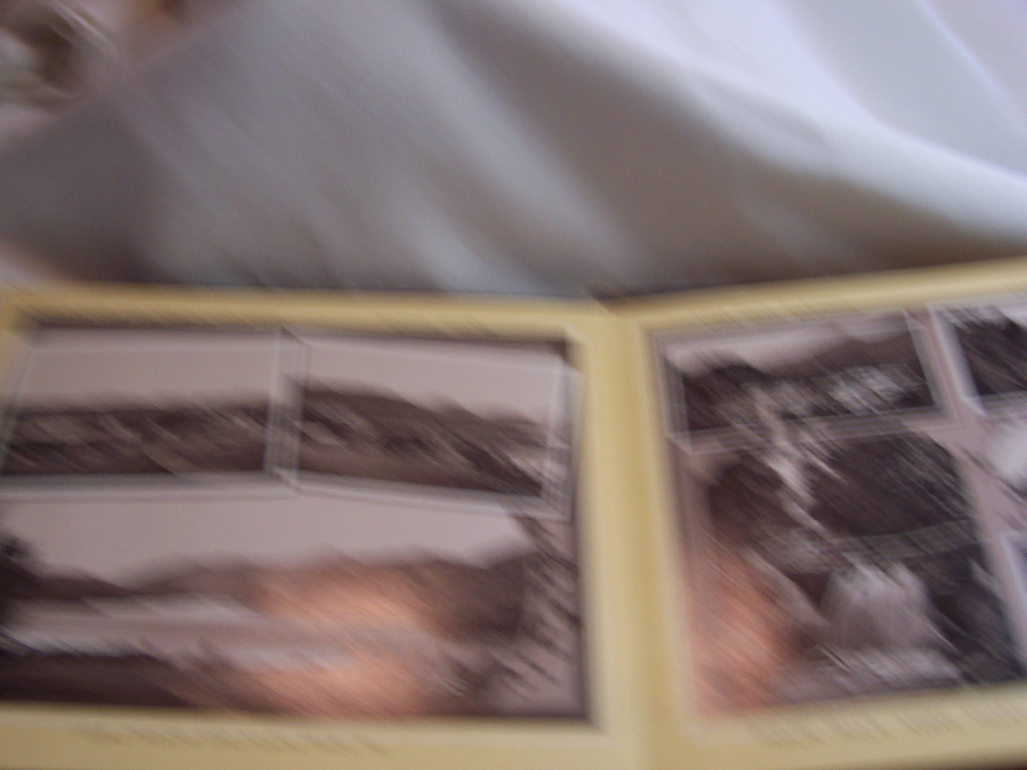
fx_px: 1098
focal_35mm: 37
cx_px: 514
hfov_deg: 50.1
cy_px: 385
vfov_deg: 38.7
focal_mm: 5.6
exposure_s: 1/30
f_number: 2.8
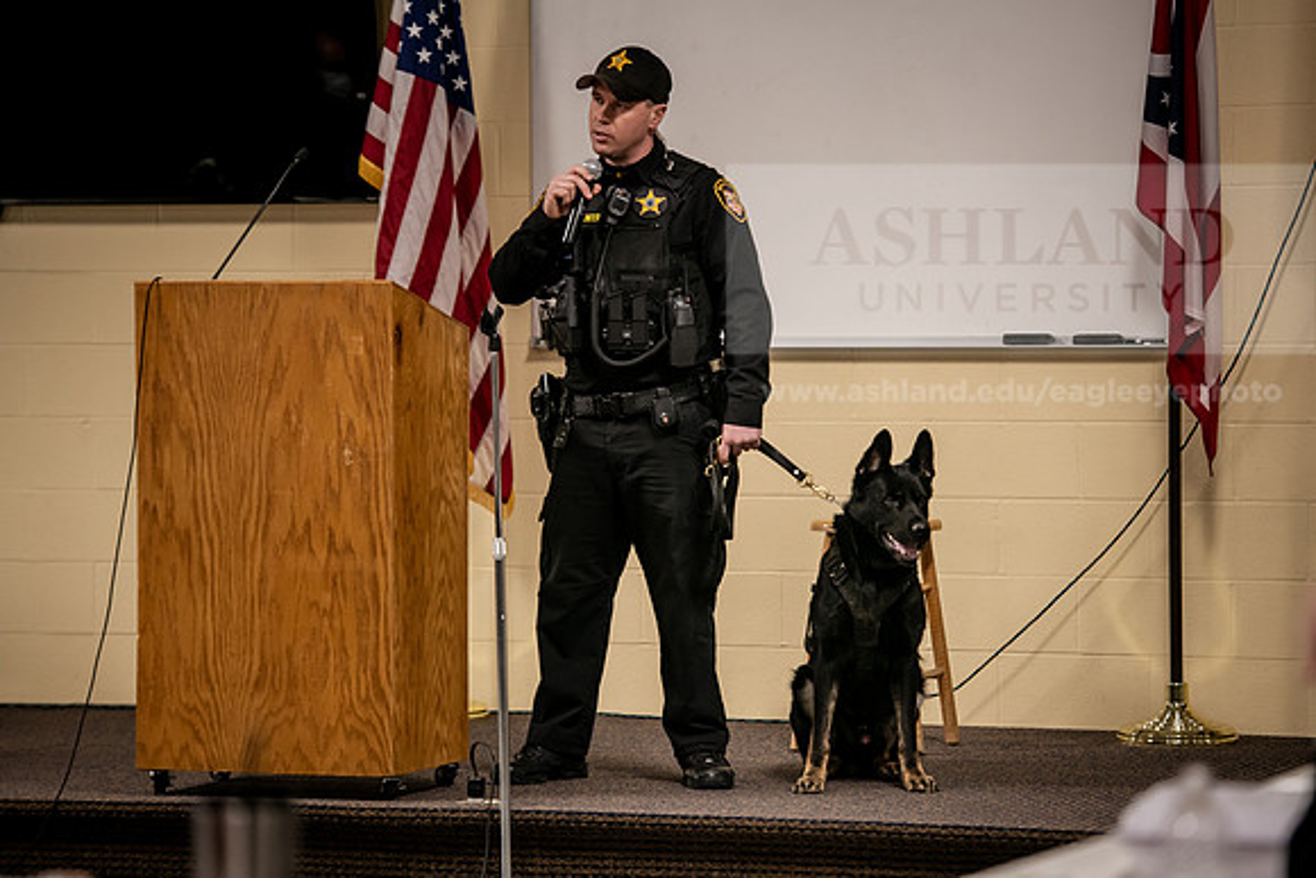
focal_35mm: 145
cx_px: 658
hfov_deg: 14.2
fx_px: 5302
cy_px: 439
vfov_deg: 9.5
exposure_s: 1/200
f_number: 3.5
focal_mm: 145
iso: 1600
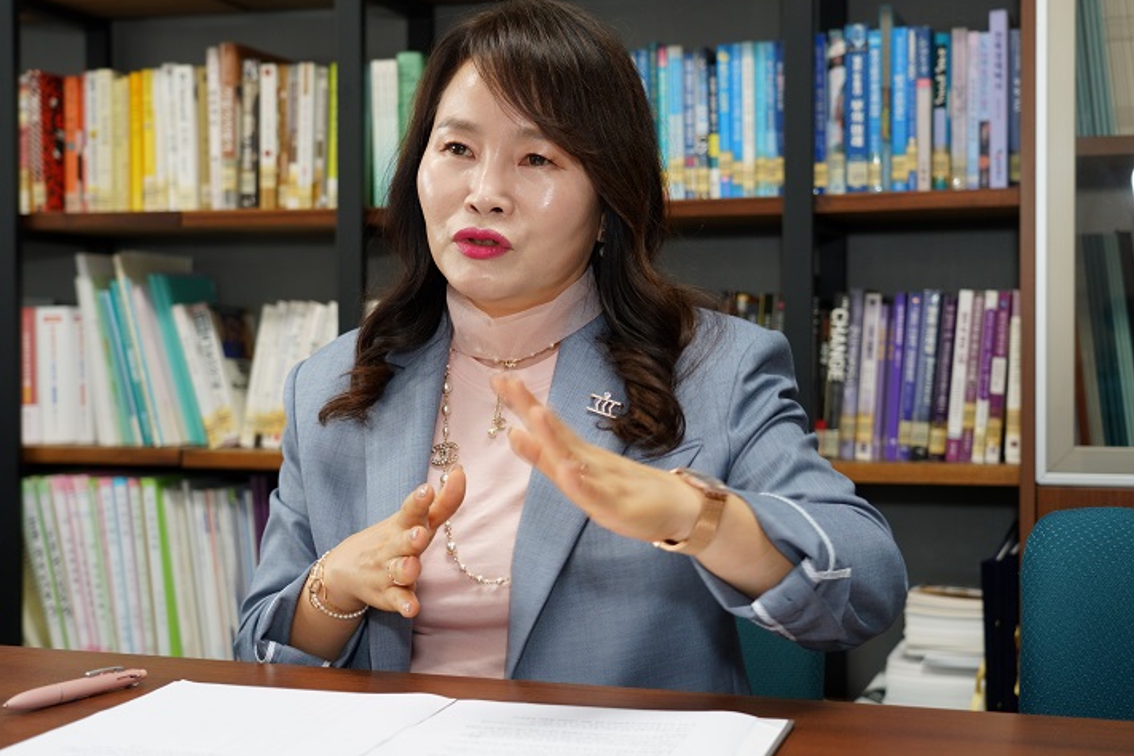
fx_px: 1701
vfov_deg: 25.1
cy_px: 352
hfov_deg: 36.9
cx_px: 525
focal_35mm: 54
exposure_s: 1/80
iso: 800
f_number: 4
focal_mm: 48
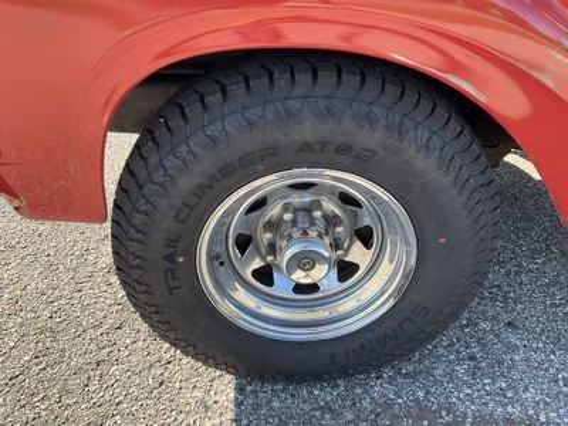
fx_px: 476
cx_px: 284
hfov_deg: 61.7
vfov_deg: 48.2
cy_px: 213
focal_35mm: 29
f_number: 1.8
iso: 25
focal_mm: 3
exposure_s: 1/329
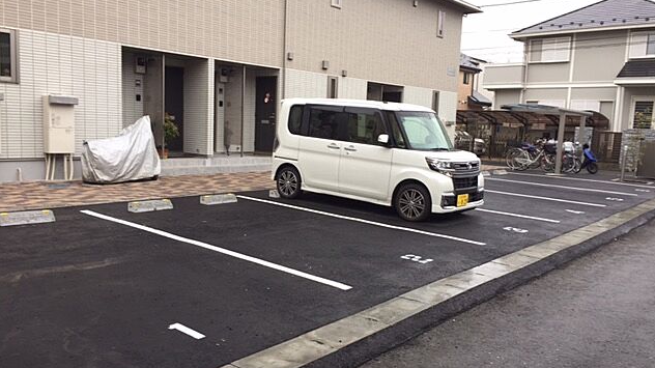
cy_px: 195
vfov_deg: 36.6
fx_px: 556
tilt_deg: -7.7
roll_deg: -2.5
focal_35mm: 32
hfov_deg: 61.0
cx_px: 331
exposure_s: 1/30
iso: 32
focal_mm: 4.15
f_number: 2.2
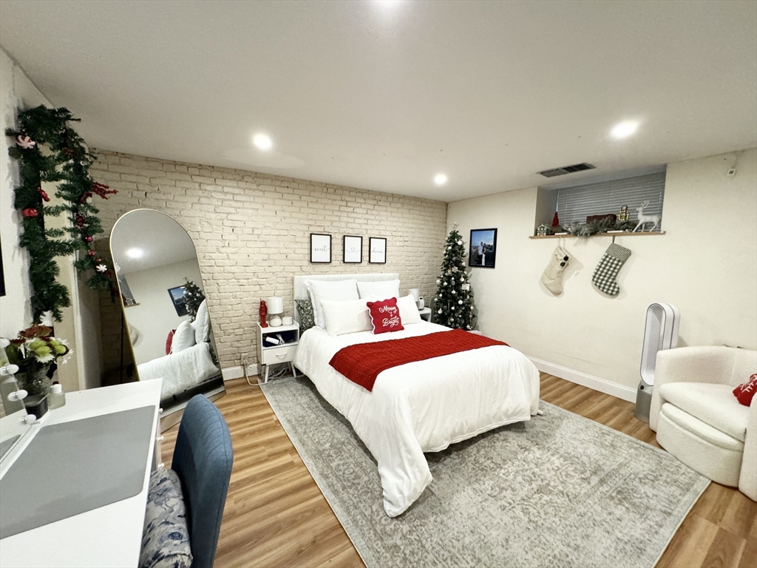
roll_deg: -1.8
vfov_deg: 85.7
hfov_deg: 102.1
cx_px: 378
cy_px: 284
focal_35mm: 14
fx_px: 306
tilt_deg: -6.4
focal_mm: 2.22
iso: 640
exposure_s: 1/60
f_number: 2.2
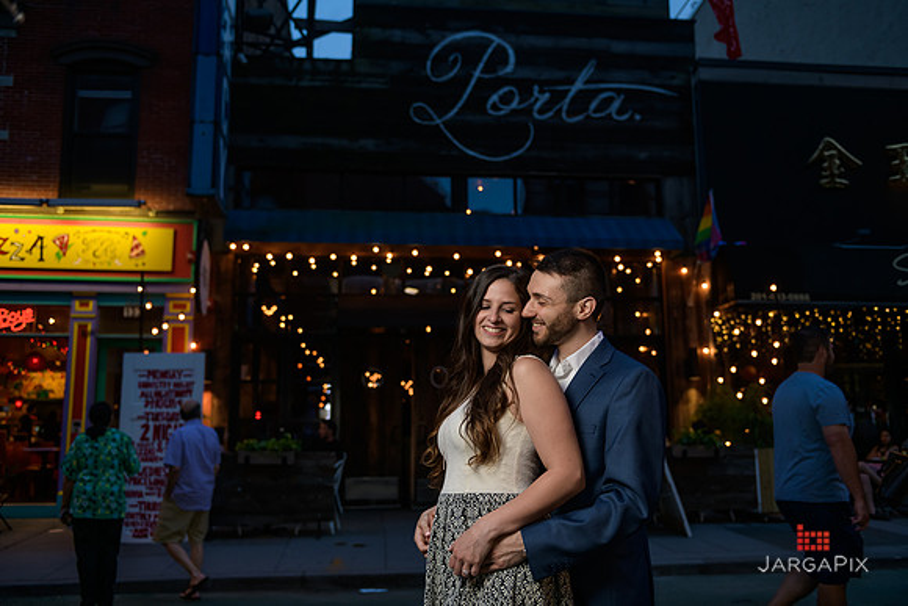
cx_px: 454
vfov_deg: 38.9
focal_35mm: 34
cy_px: 303
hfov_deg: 55.8
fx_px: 858
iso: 400
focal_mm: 34
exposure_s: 1/200
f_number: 3.2
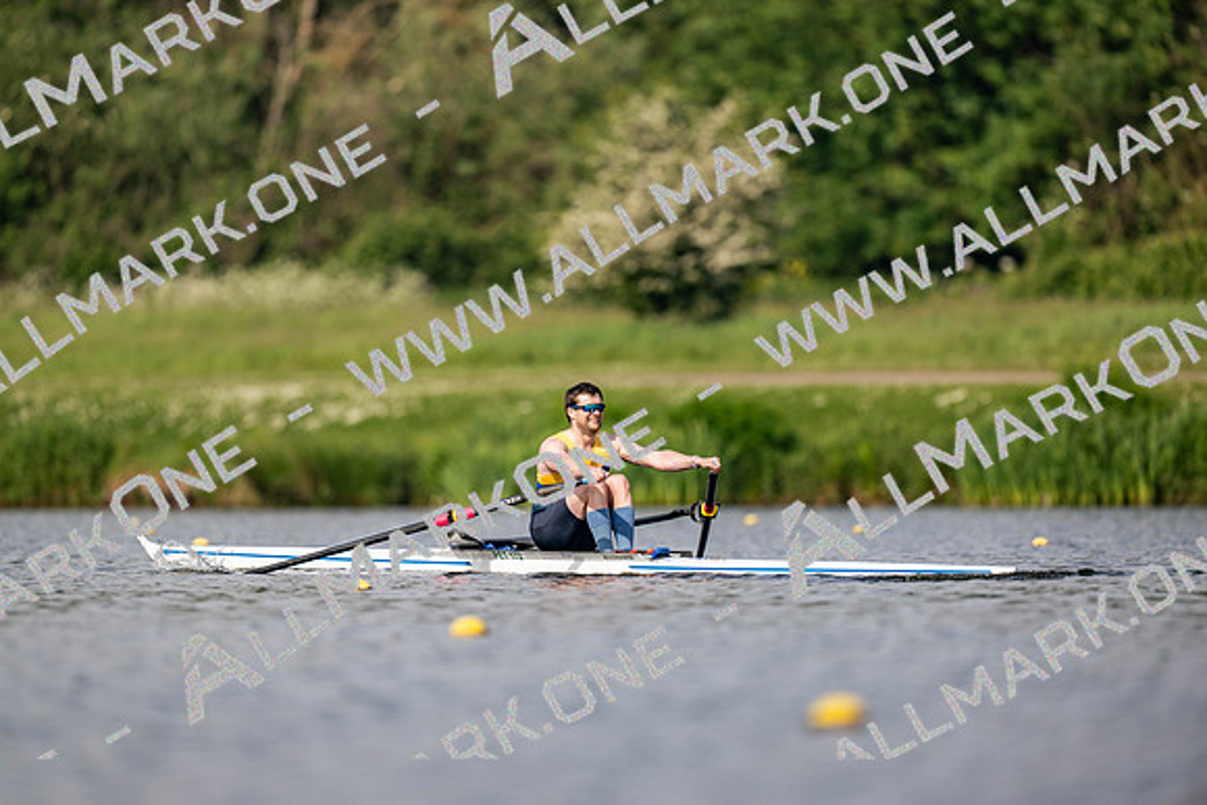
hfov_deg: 3.4
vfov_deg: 2.3
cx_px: 604
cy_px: 402
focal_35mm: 600
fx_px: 20120
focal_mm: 600
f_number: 4
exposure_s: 1/2500
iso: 250
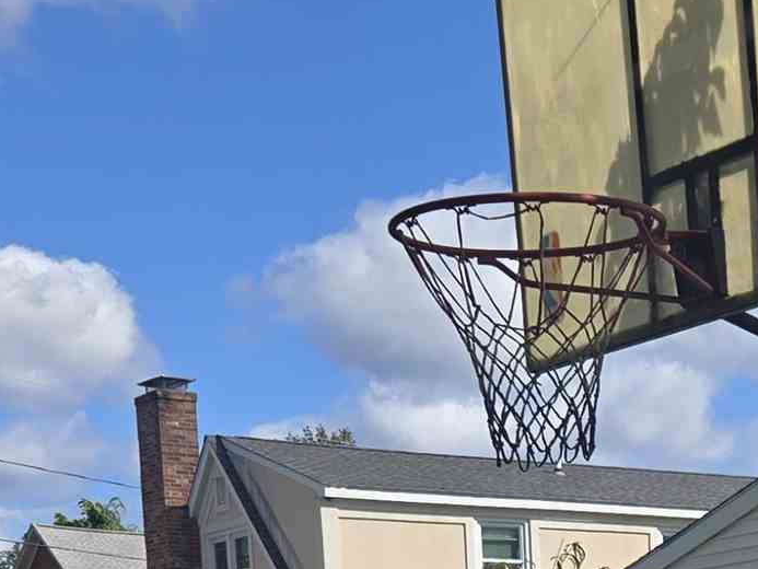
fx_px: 2234
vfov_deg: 13.0
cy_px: 1044
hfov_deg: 18.1
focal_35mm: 102
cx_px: 960
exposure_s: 1/1718
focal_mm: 5.4
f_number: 1.8
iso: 25
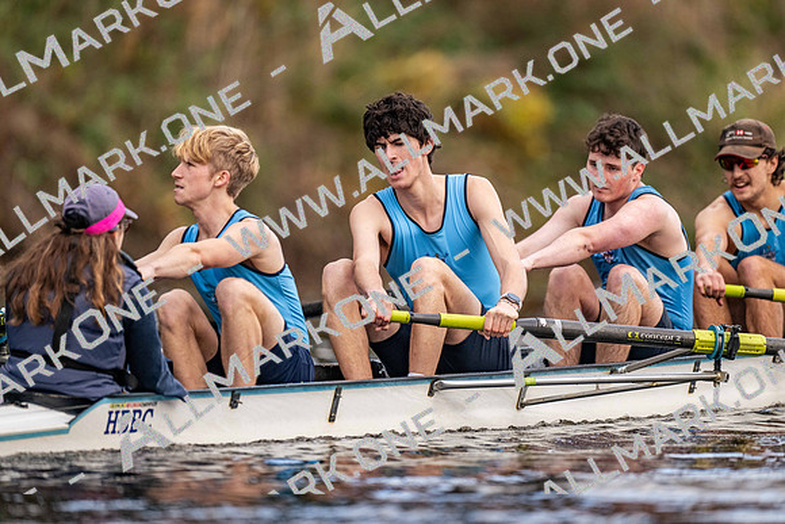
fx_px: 13086
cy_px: 262
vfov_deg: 2.3
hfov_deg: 3.4
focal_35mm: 600
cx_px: 392
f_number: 4
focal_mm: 600
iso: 1600
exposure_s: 1/2500
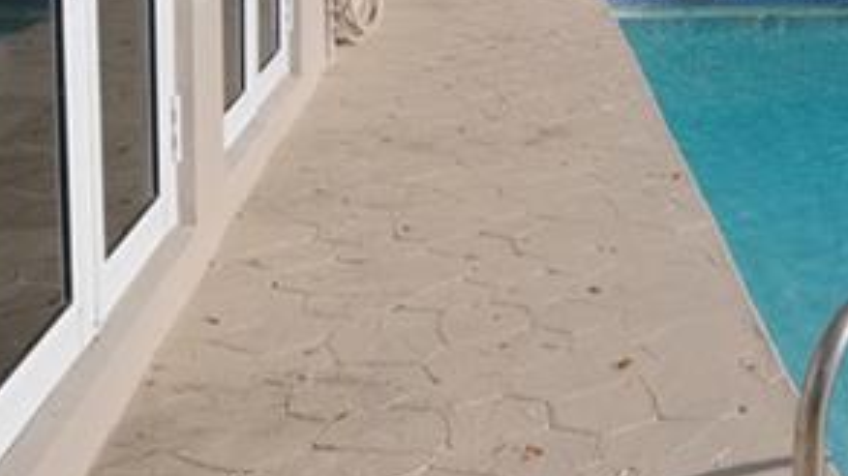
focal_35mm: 55
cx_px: 1130
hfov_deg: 29.6
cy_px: -10
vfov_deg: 21.0
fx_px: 1236
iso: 400
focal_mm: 10
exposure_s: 1/1600
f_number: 7.1
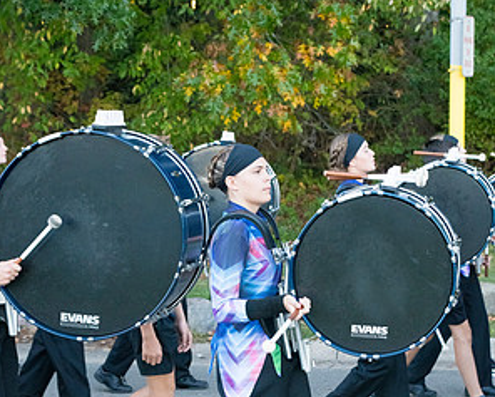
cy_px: 358
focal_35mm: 117
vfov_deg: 13.1
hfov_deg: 16.4
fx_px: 1715
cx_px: 246
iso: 4000
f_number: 6.3
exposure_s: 1/800
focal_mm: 82
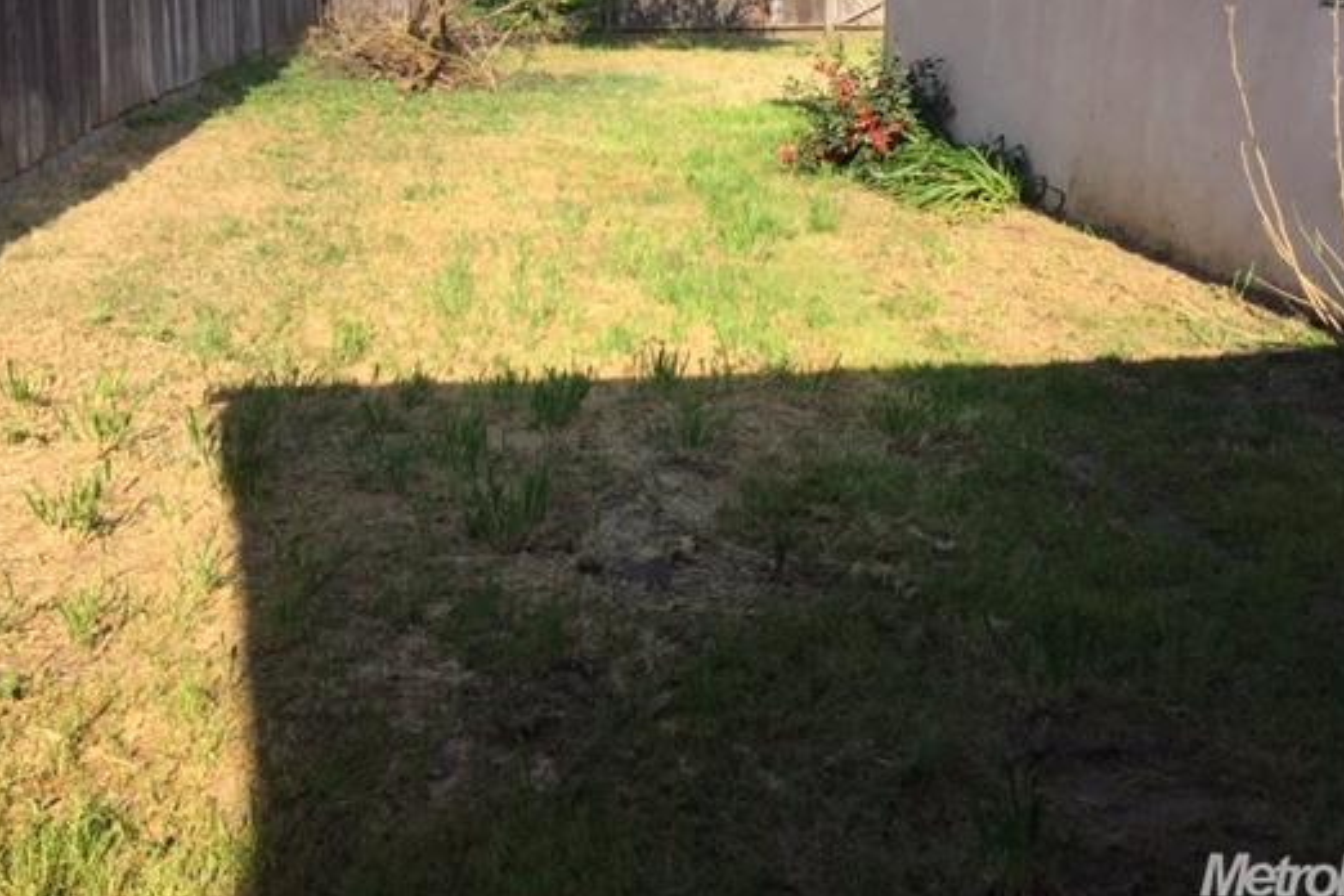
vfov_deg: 35.5
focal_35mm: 37
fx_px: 1381
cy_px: 286
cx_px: 633
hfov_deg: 51.9
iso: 32
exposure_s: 1/1068
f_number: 2.2
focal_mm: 4.15
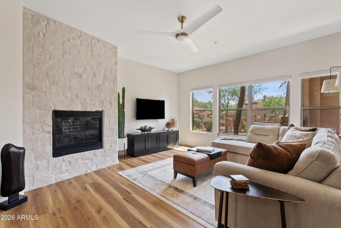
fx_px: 152
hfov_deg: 96.7
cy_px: 114
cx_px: 170
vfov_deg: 73.8
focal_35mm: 16
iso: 100
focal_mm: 16
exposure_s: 1/2.5
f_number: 8
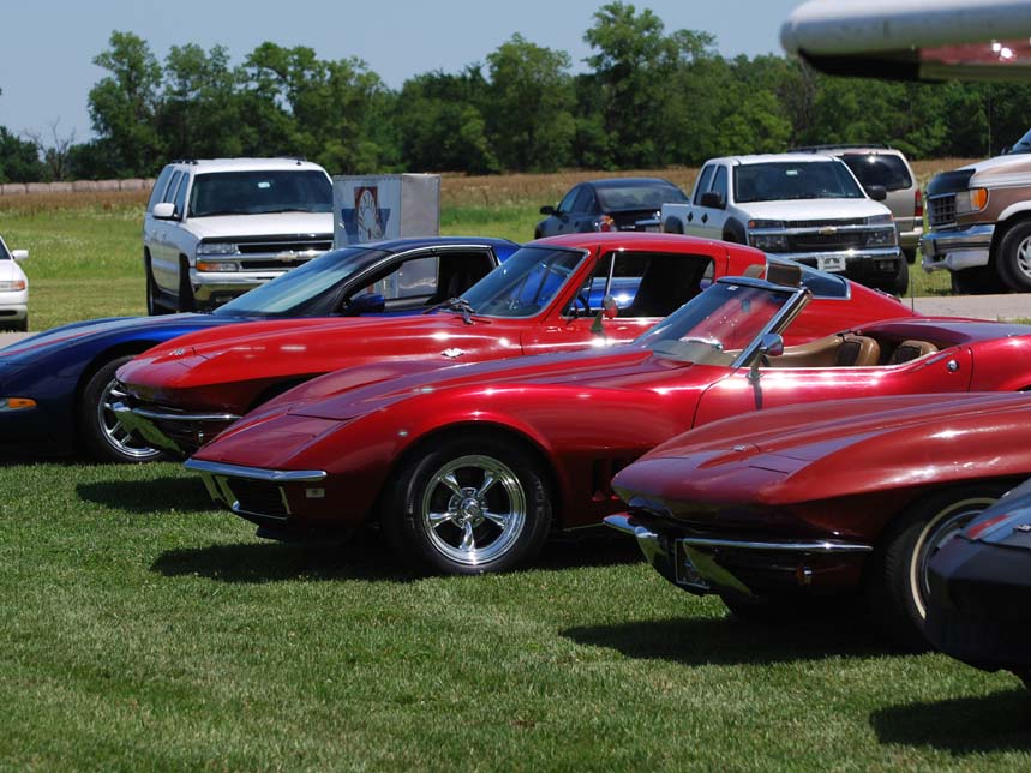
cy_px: 363
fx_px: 4407
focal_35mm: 148
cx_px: 499
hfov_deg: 13.3
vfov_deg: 10.0
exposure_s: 1/640
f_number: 6.3
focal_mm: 86
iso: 100
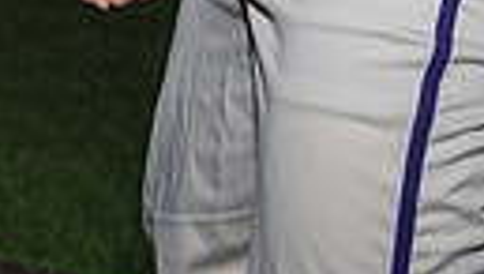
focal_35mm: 230
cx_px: 522
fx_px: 2956
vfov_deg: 5.1
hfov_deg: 9.3
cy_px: -454
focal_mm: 63
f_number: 5.6
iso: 200
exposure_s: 1/125
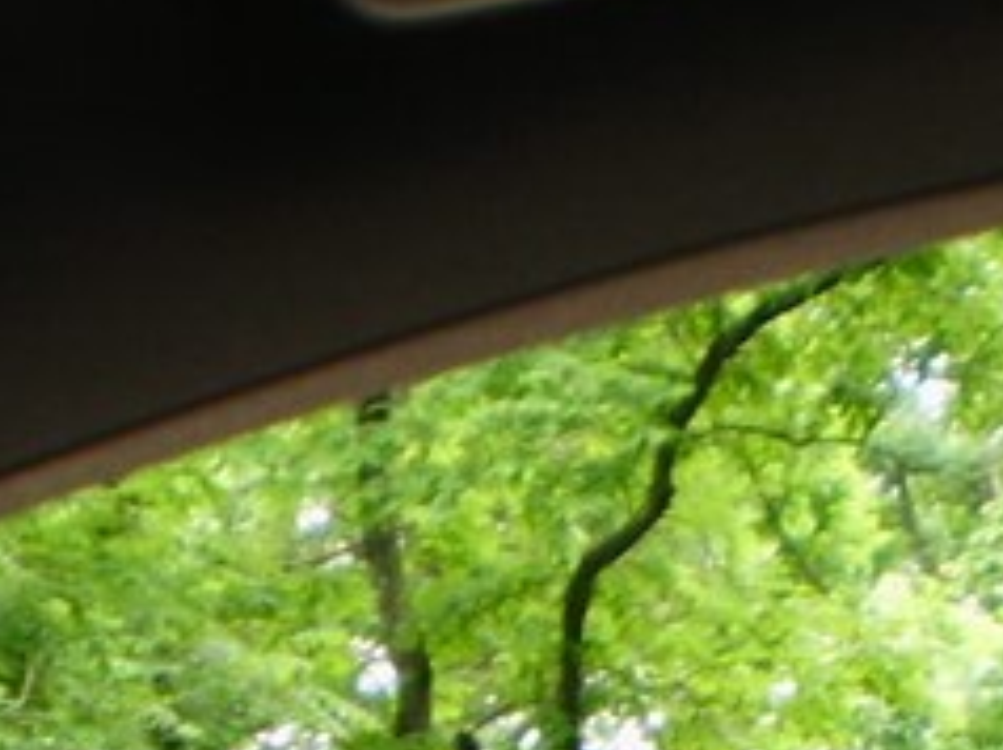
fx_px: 4487
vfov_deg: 9.1
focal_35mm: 155
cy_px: 1441
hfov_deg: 12.7
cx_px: 295
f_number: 3.1
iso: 64
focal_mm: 6.3
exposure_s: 1/30
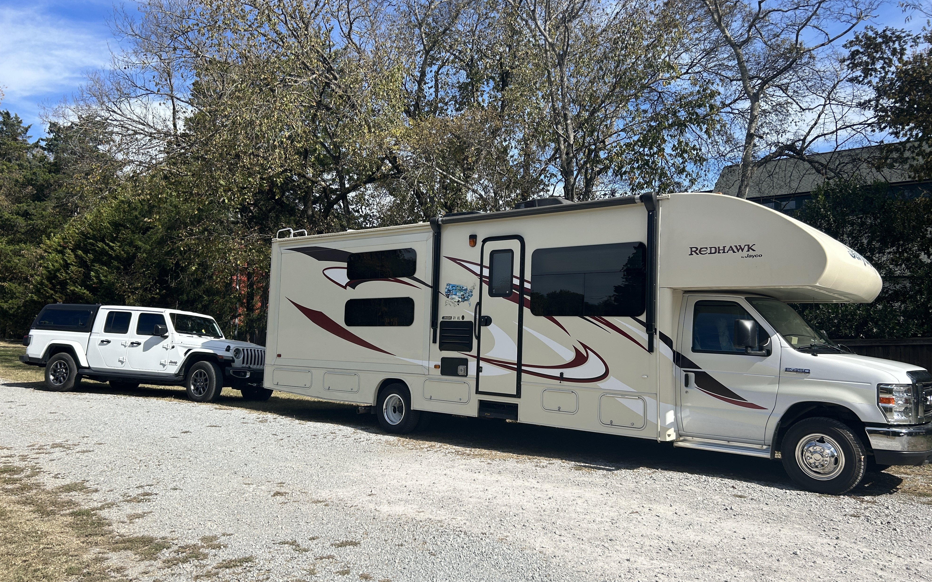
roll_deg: +0.0
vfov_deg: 44.5
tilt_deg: +4.9
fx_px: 711
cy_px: 286
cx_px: 470
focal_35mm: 28
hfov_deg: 66.5
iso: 50
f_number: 1.5
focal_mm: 5.7
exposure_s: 1/4115
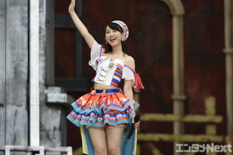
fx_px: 2199
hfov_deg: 6.1
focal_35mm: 340
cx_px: 116
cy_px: 78
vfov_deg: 4.0
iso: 1000
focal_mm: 340
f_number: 5
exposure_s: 1/400
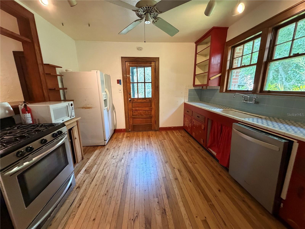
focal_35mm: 14
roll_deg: +1.8
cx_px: 152
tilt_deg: -12.6
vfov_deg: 85.7
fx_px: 123
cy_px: 114
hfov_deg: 102.1
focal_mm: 2.22
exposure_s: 1/60
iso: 500
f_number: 2.2
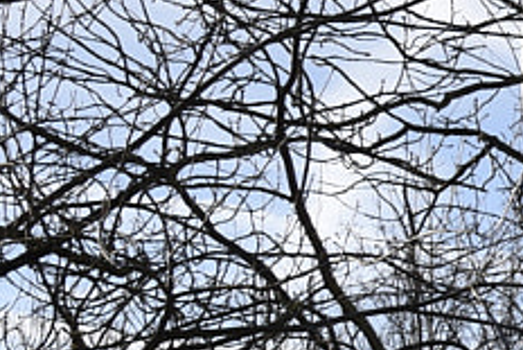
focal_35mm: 214
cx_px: 1747
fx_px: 3111
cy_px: 84
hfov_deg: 7.8
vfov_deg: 6.4
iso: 200
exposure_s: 1/250
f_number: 8
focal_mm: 31
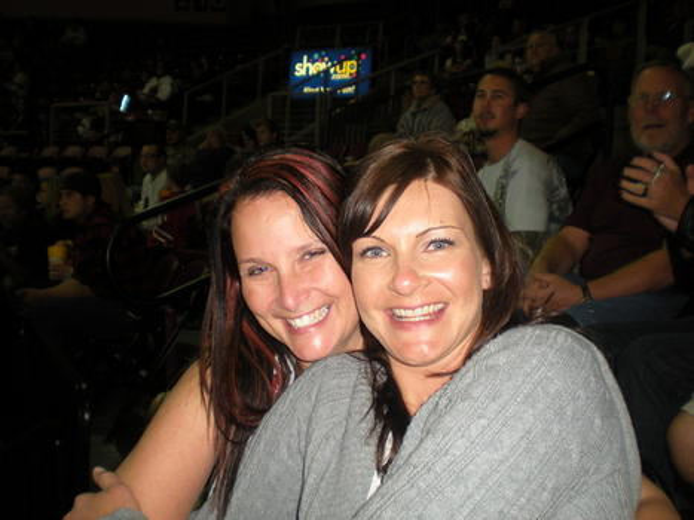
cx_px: 347
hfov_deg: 49.0
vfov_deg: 37.7
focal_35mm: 38
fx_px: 762
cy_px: 260
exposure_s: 1/60
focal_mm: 6.3
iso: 64
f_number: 3.1
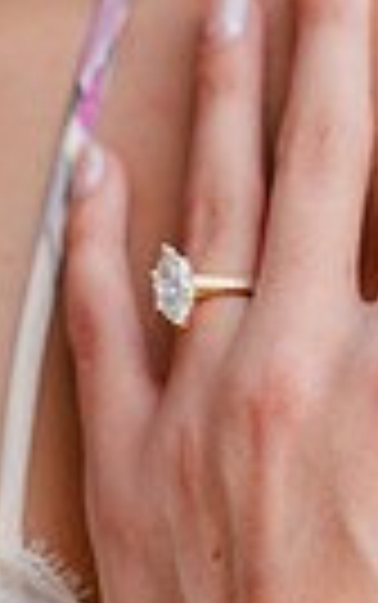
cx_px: 274
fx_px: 2681
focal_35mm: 163
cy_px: 418
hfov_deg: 8.1
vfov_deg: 12.8
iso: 250
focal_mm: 47.6
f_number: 2.8
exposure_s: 1/250
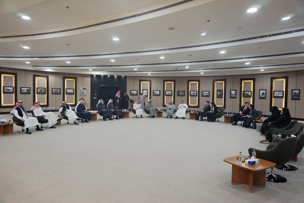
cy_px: 102
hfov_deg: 73.7
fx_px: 203
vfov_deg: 53.1
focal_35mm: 24
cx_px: 152
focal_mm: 16
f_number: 3.5
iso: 2500
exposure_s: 1/160
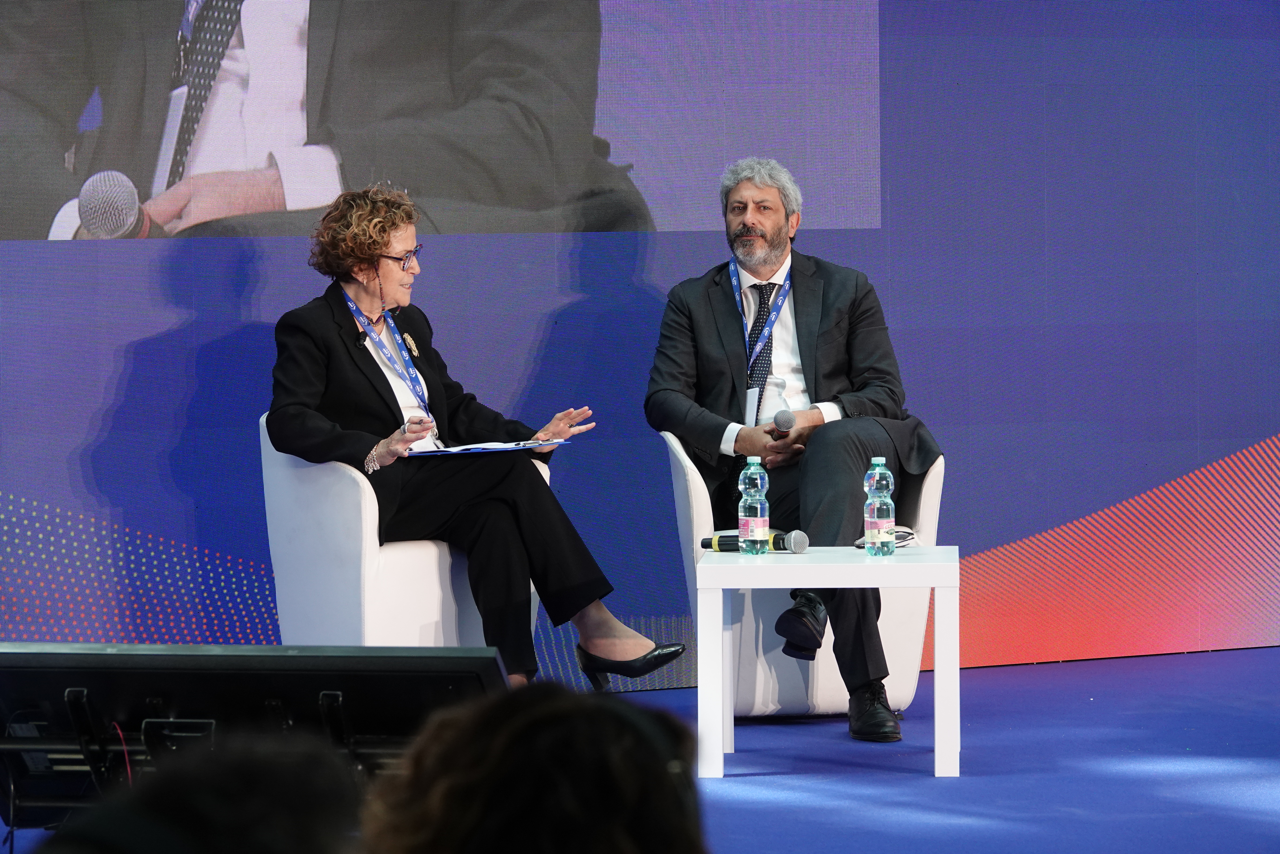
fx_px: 5120
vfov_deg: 9.5
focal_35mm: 144
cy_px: 427
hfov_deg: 14.3
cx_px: 640
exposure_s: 1/160
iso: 500
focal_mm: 52.82
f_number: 4
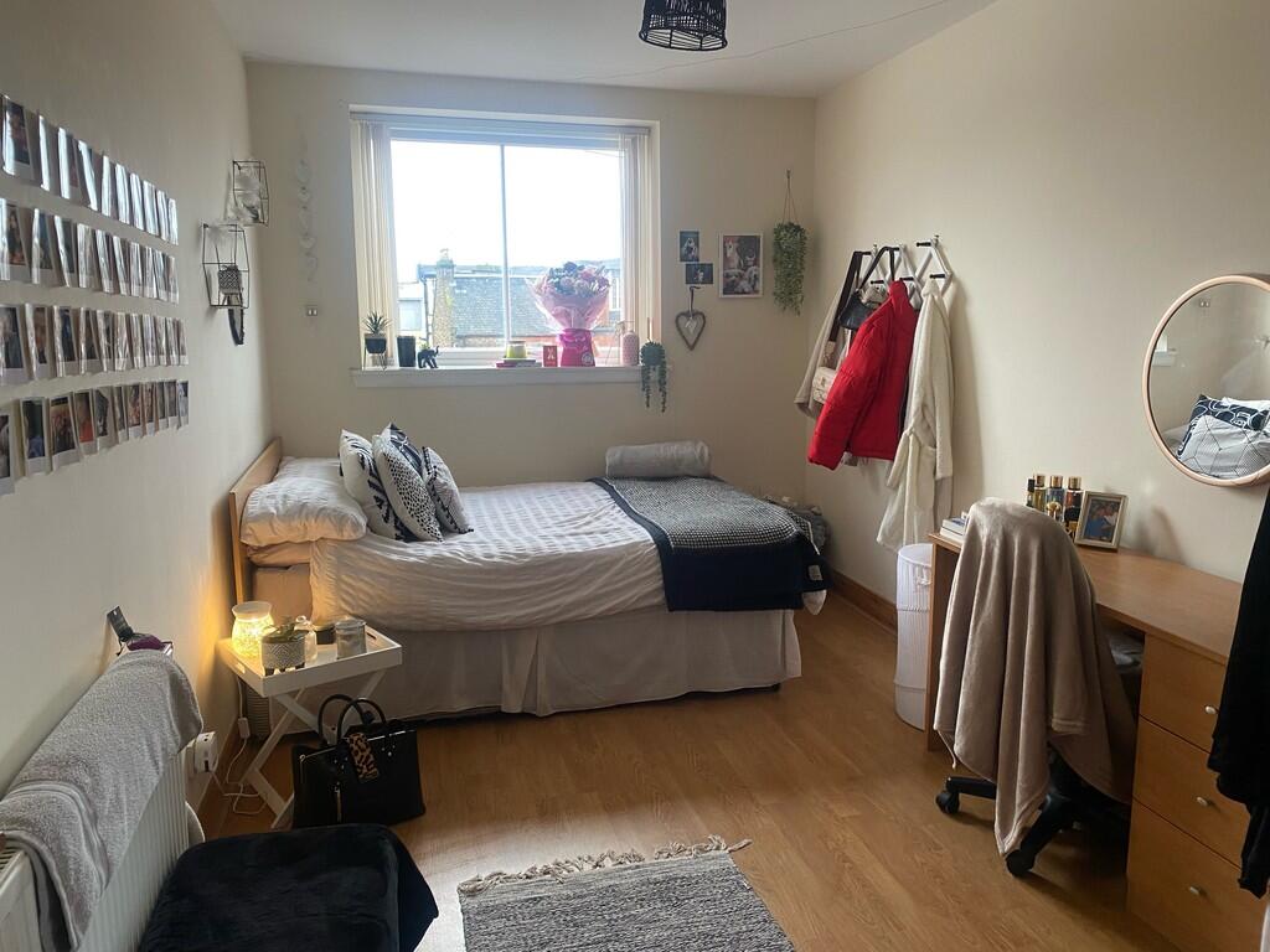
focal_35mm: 26
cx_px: 635
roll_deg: +0.0
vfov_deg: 53.1
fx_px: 954
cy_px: 476
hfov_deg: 67.3
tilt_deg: -8.9
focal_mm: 4.25
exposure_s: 1/50
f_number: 1.8
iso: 100
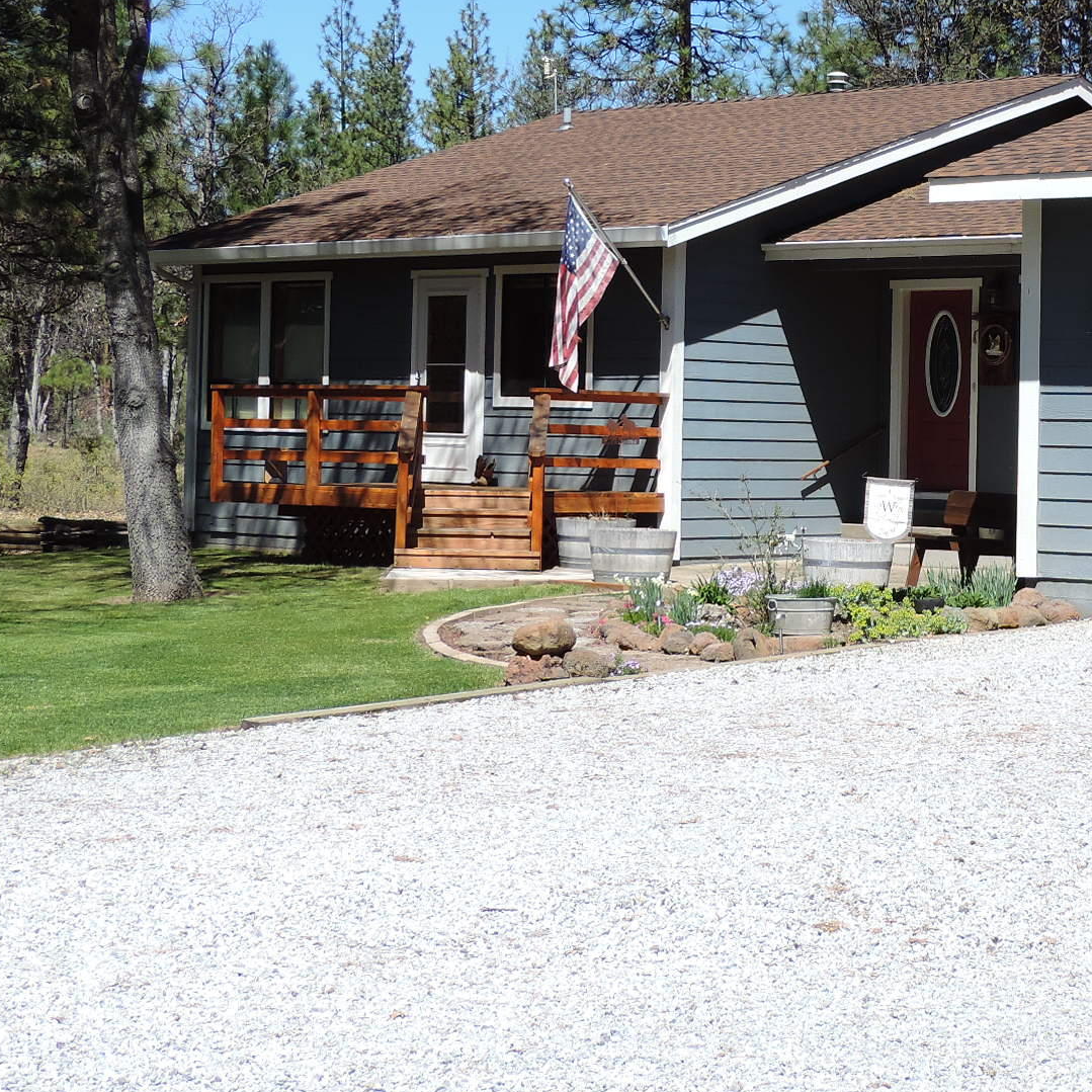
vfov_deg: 21.5
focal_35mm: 80
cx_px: 915
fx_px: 2855
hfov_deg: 21.3
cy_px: 341
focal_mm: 7.6
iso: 80
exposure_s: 1/640
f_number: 3.4
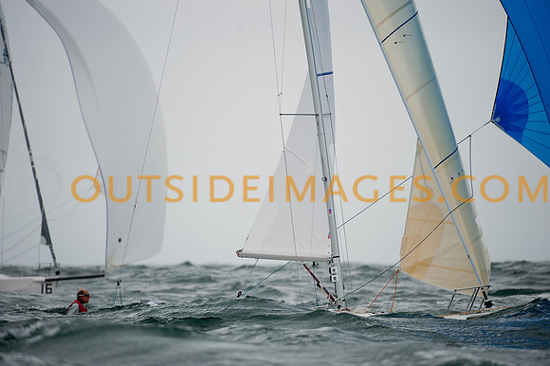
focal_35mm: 350
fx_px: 5344
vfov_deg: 3.9
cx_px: 275
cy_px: 183
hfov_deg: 5.9
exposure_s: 1/1600
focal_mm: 350
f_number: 4
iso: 500
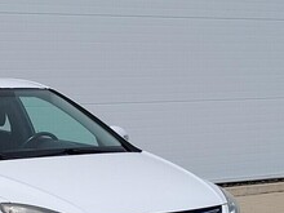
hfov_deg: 28.1
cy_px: 203
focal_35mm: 65
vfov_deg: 21.9
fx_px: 533
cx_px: 1
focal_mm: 5.4
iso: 40
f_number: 1.8
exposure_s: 1/6184
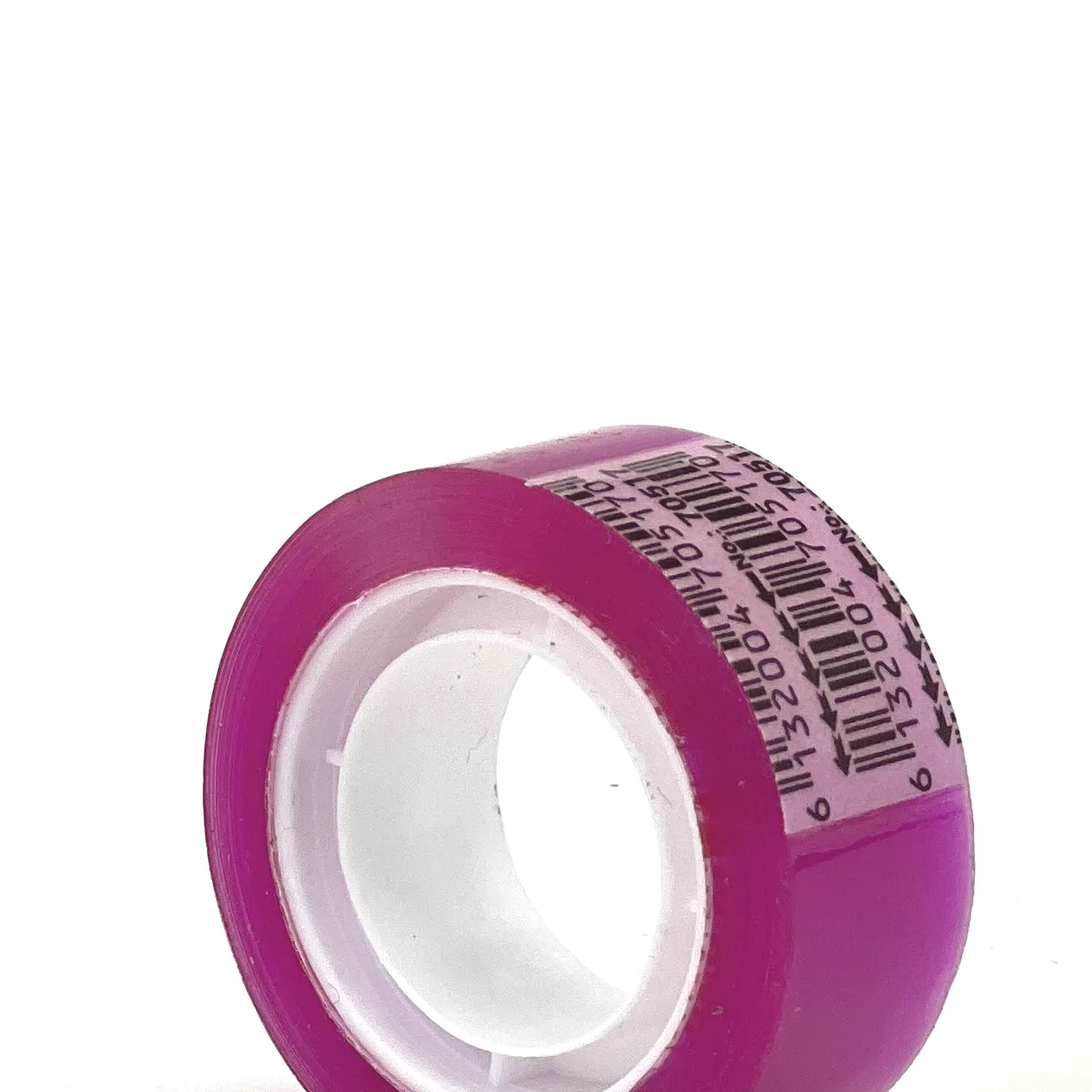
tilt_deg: -12.5
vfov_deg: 8.2
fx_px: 7602
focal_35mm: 213
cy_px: 479
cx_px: 566
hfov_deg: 8.2
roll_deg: -0.4
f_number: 2.8
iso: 25
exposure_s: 1/259
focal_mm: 9
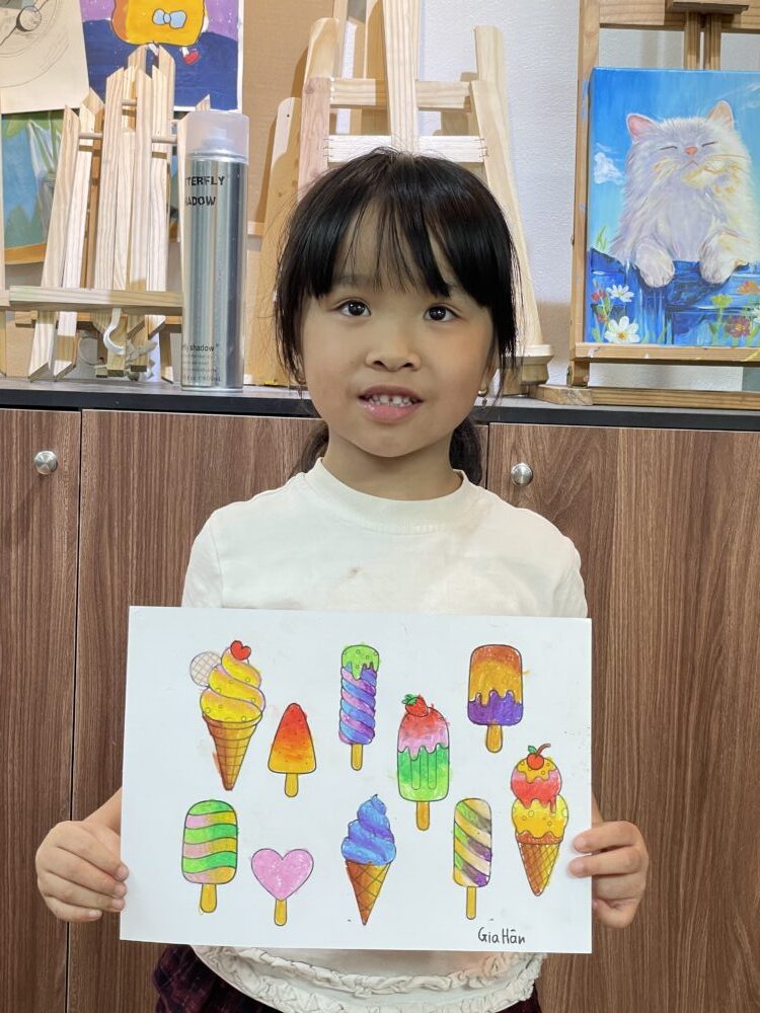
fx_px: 1522
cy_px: 506
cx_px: 380
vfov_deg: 36.8
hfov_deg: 28.0
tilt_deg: -5.0
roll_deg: -2.5
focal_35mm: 52
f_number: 2
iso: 160
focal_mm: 6
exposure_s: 1/100
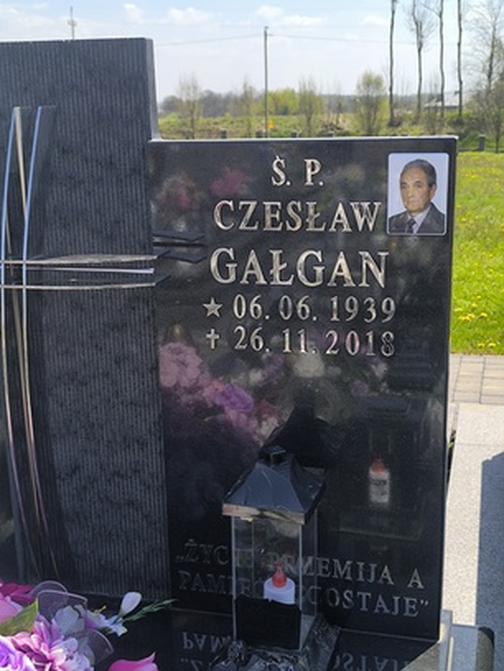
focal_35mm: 46
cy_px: 336
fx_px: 893
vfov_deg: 41.2
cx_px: 252
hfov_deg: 31.5
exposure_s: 1/646
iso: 50
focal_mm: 6.14
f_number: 1.65
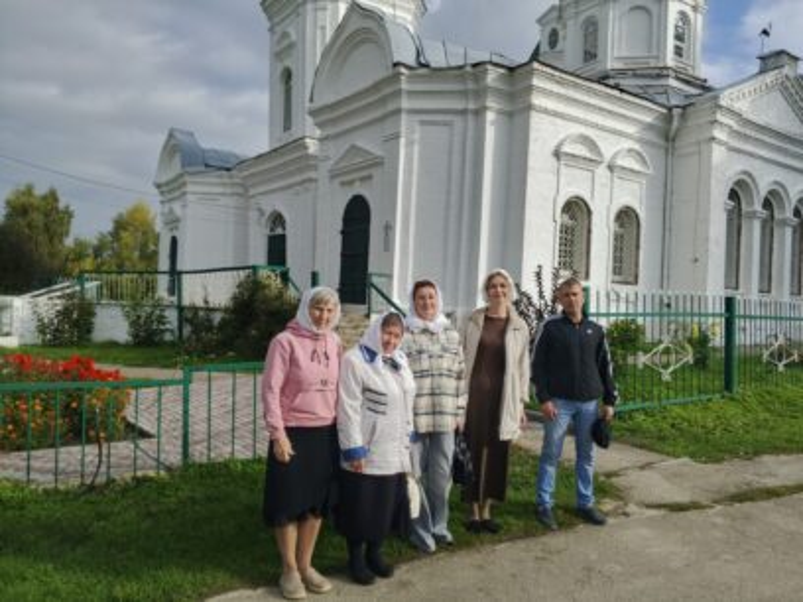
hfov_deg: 65.3
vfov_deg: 51.4
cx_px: 402
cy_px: 301
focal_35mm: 27
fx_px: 626
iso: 50
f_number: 1.6
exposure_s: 1/677
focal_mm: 4.09
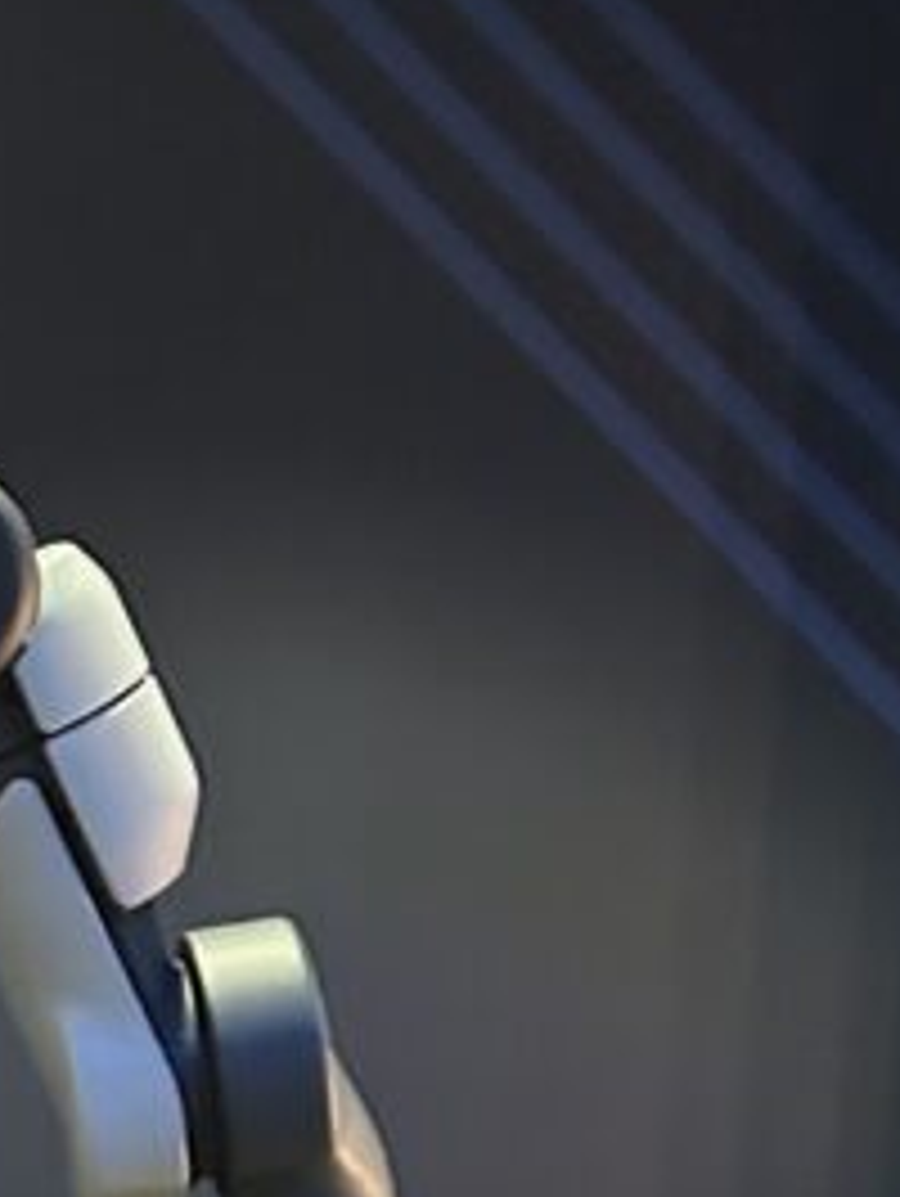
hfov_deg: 14.1
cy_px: 1166
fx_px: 3461
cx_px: -356
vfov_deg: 19.1
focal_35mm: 100
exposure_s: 1/36
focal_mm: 5.7
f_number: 1.5
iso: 640
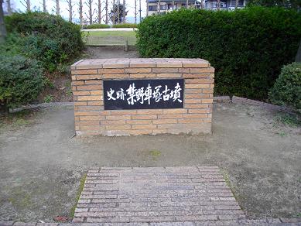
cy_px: 113
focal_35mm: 32
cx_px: 150
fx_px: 278
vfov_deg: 44.2
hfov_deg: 56.8
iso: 100
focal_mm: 5.7
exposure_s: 1/160
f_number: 2.9
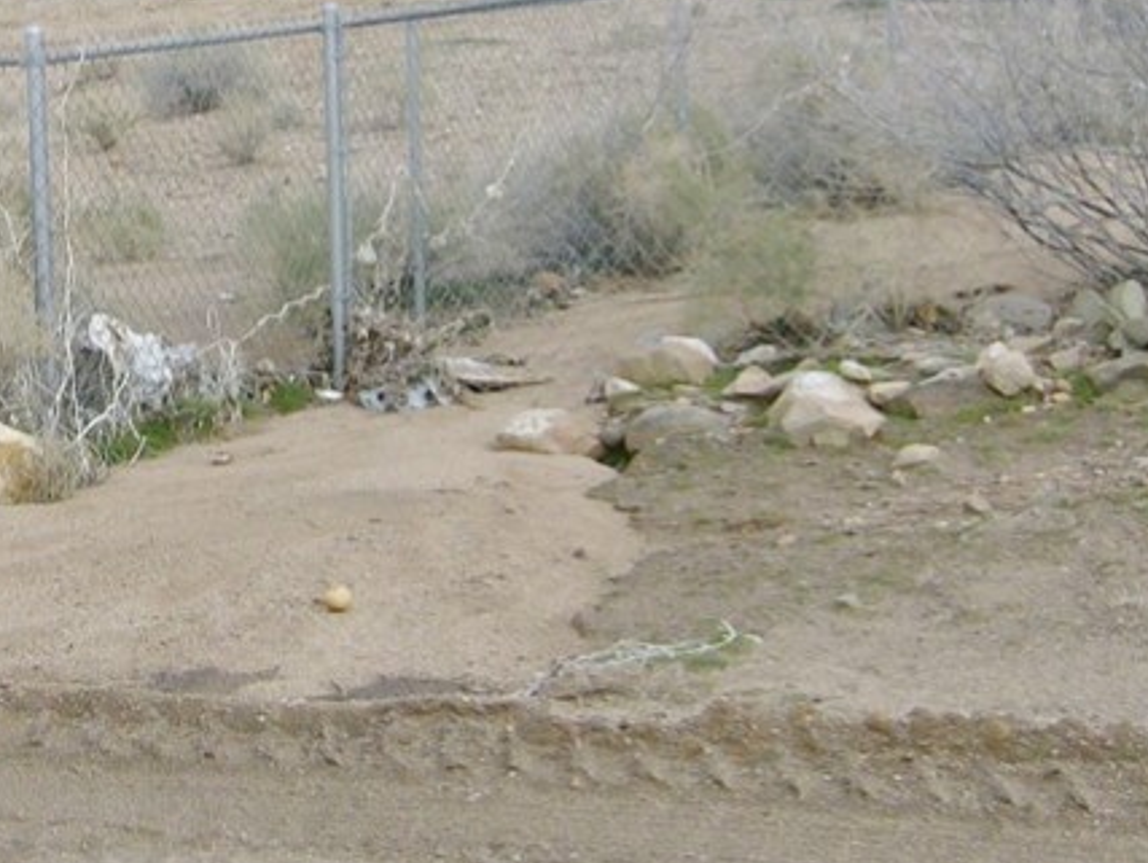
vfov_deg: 16.9
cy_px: 46
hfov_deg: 22.0
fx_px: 2854
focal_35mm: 86
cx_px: 48
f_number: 4.7
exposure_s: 1/671
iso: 100
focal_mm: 6
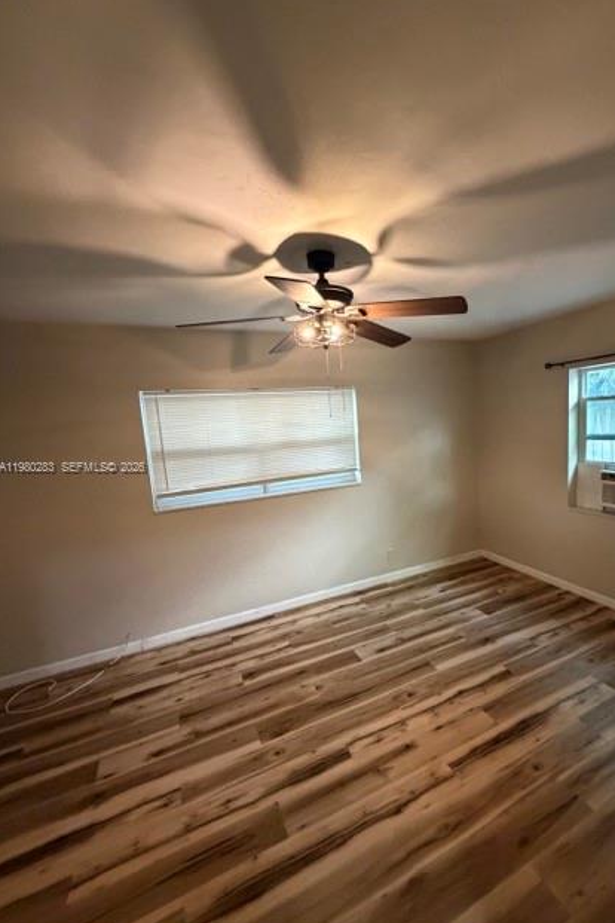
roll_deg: +2.9
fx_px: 384
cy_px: 468
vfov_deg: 100.4
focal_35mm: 15
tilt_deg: -6.8
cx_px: 354
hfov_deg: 76.8
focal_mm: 2.22
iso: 1000
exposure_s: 1/60
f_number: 2.2
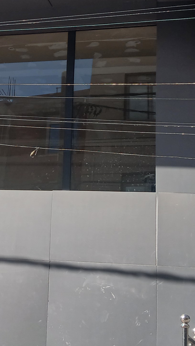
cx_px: -37
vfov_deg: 25.3
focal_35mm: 83
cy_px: 84
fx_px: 763
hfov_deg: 14.1
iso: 20
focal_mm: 3.98
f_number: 1.8
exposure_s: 1/514
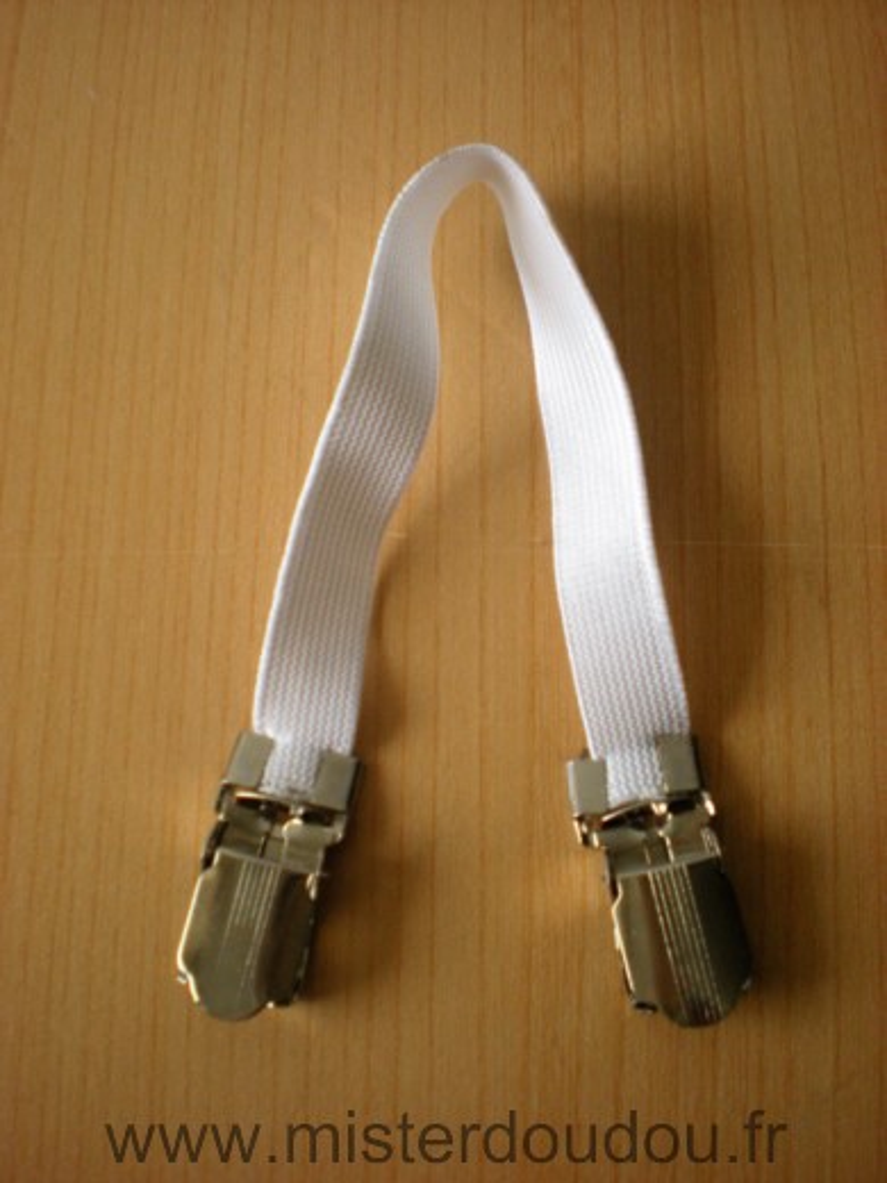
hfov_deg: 37.7
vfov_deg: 49.0
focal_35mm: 38
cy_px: 592
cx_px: 444
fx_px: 1298
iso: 172
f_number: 3.1
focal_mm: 6.3
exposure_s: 1/61.6
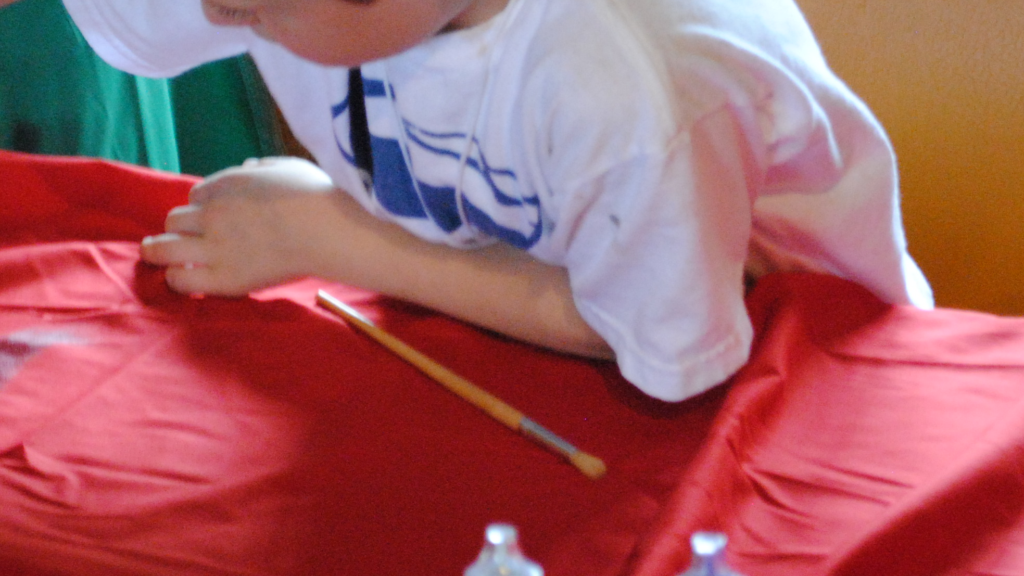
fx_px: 4372
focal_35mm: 161
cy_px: 203
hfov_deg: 13.3
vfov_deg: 7.5
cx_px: 333
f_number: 5.6
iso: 1600
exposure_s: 1/20
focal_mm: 52
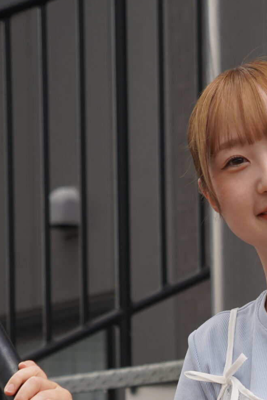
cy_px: 465
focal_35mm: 160
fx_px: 1780
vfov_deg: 12.6
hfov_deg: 8.5
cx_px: 329
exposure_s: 1/250
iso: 100
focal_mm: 62
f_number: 5
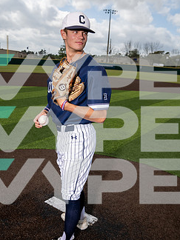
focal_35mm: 32
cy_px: 130
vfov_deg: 56.7
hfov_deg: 44.1
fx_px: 222
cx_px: 81
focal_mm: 24
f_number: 4.5
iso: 250
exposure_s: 1/1250
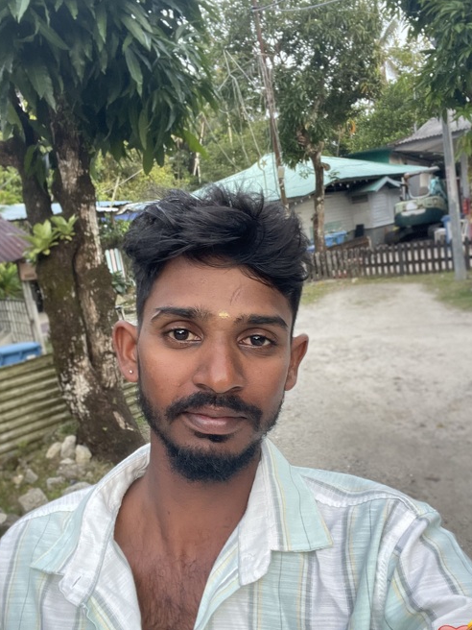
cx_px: 238
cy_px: 334
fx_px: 582
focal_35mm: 32
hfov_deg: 44.2
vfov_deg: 56.8
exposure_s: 1/60
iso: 320
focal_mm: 2.71
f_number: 2.2
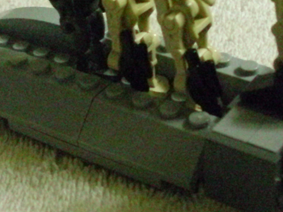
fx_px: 801
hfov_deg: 20.0
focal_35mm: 98
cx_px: 174
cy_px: 35
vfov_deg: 15.0
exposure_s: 1/21
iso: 1600
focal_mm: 6.3
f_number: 3.1
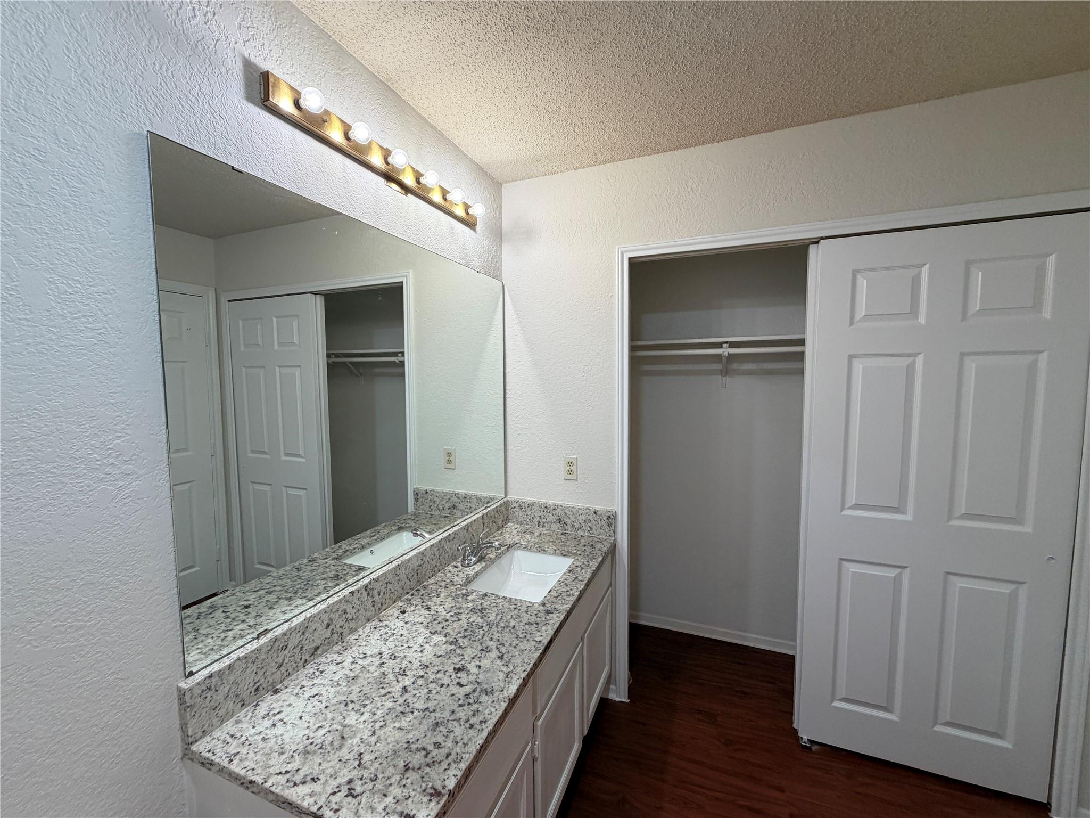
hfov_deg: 102.1
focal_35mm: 14
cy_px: 409
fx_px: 441
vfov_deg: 85.7
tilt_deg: -4.0
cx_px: 545
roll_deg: +0.8
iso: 125
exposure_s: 1/120
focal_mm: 2.22
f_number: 2.2
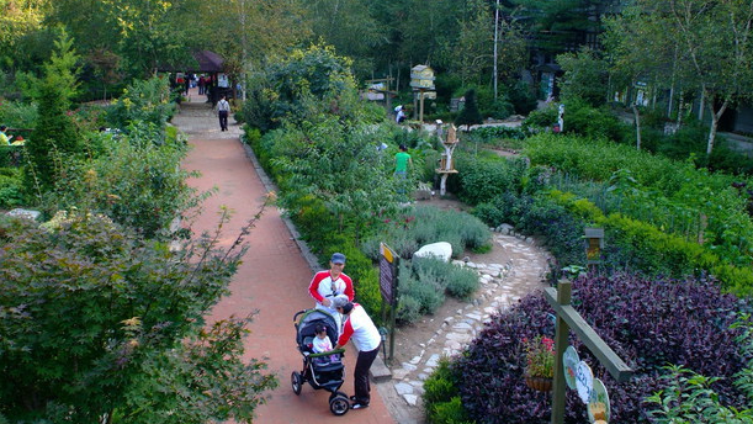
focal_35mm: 36
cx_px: 346
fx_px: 719
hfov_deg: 55.2
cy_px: 211
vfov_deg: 32.9
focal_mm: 20
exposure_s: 1/125
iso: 400
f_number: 5.6
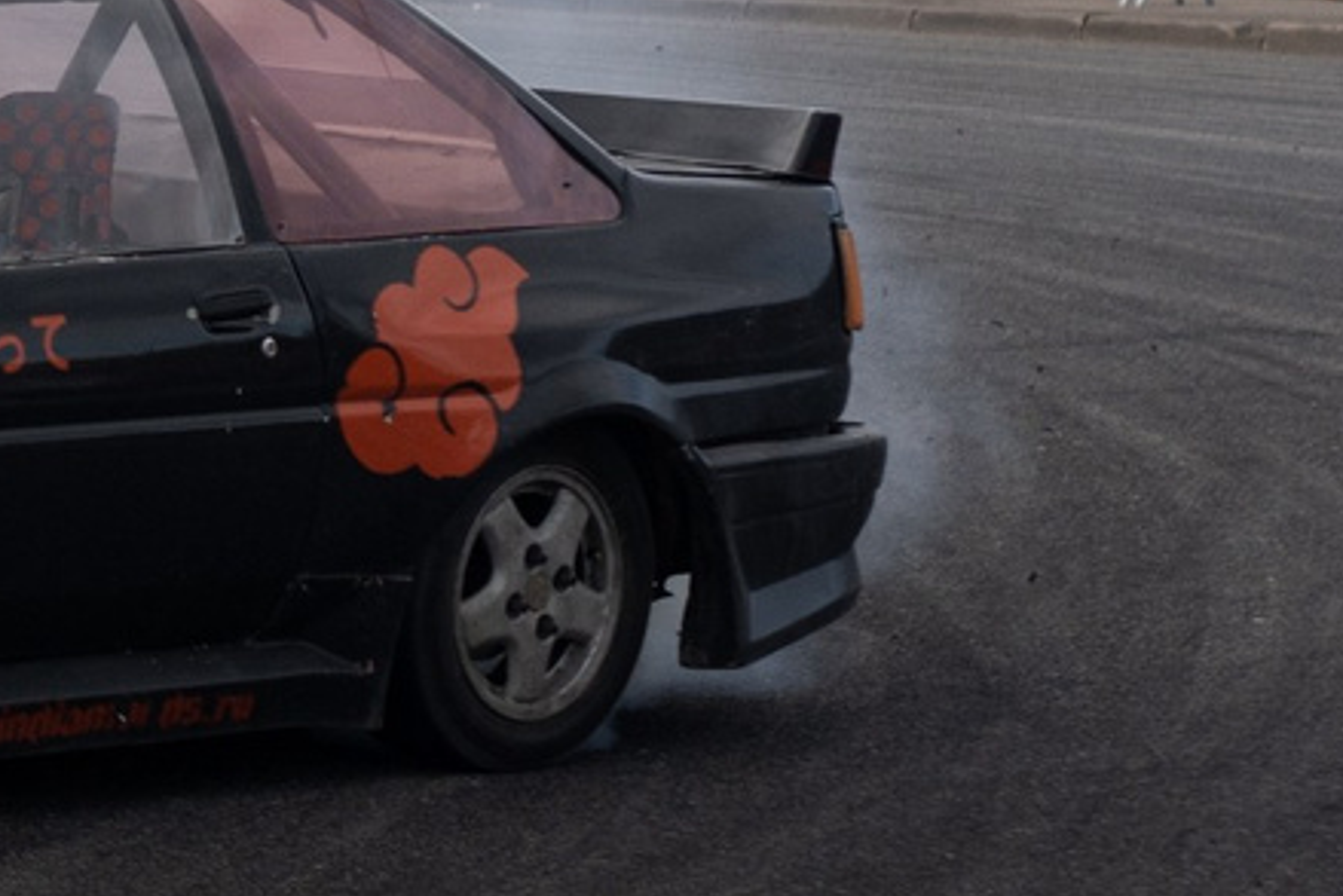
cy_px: 109
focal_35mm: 204
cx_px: -1159
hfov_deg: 9.5
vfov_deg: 6.7
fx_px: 7612
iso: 100
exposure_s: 1/1600
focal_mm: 35
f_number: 2.2
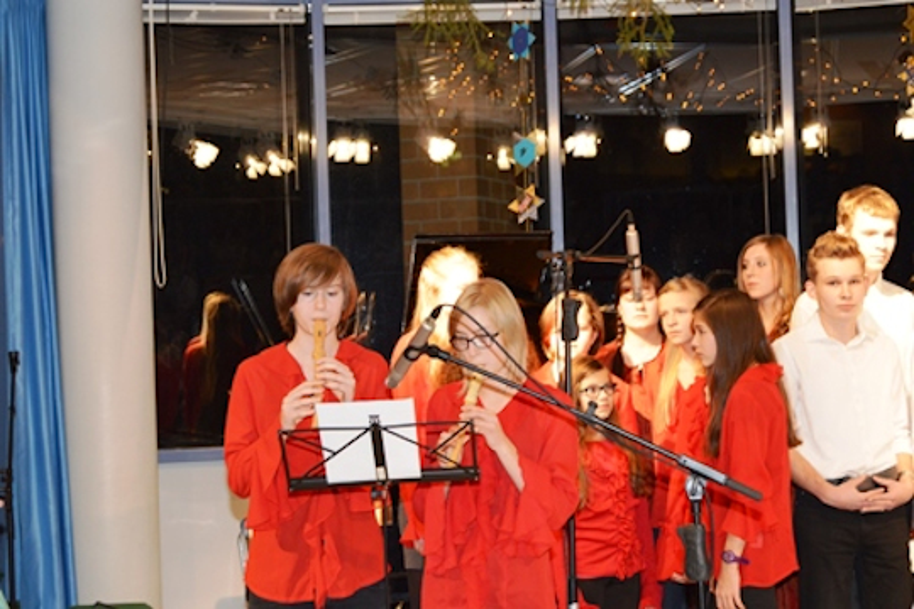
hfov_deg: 29.2
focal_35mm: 69
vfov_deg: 19.7
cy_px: 304
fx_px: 1752
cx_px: 457
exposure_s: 1/60
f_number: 5.3
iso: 720
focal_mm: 46
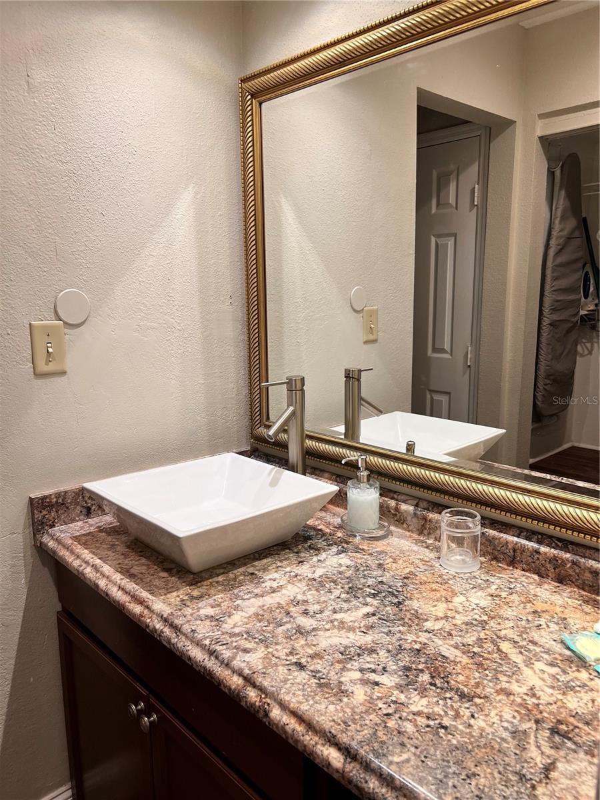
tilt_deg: -10.5
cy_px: 400
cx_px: 300
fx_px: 601
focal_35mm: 26
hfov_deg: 53.1
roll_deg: +0.2
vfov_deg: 67.3
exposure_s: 1/120
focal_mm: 5.7
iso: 80
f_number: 1.5
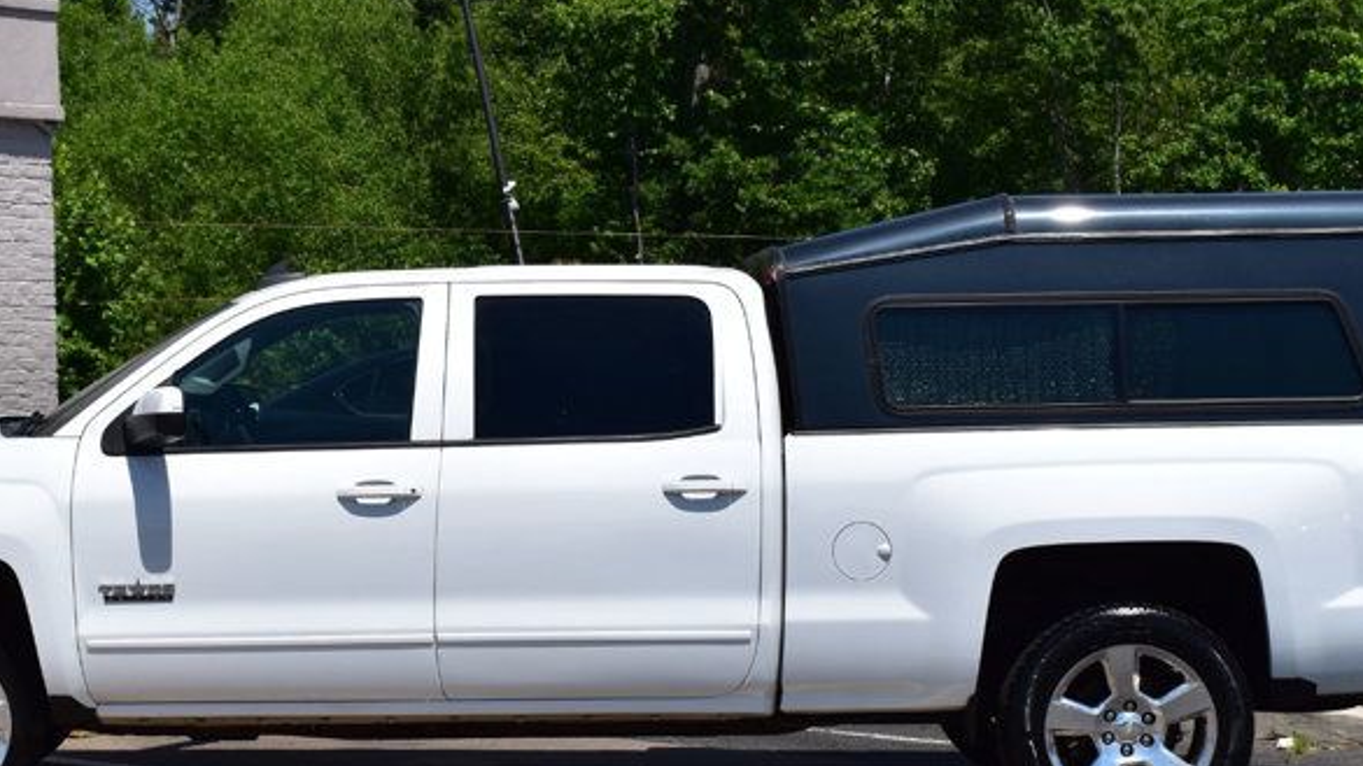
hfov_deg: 24.1
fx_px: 3180
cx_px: 520
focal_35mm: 88
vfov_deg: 13.7
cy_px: 538
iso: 200
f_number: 11
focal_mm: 32
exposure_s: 1/500
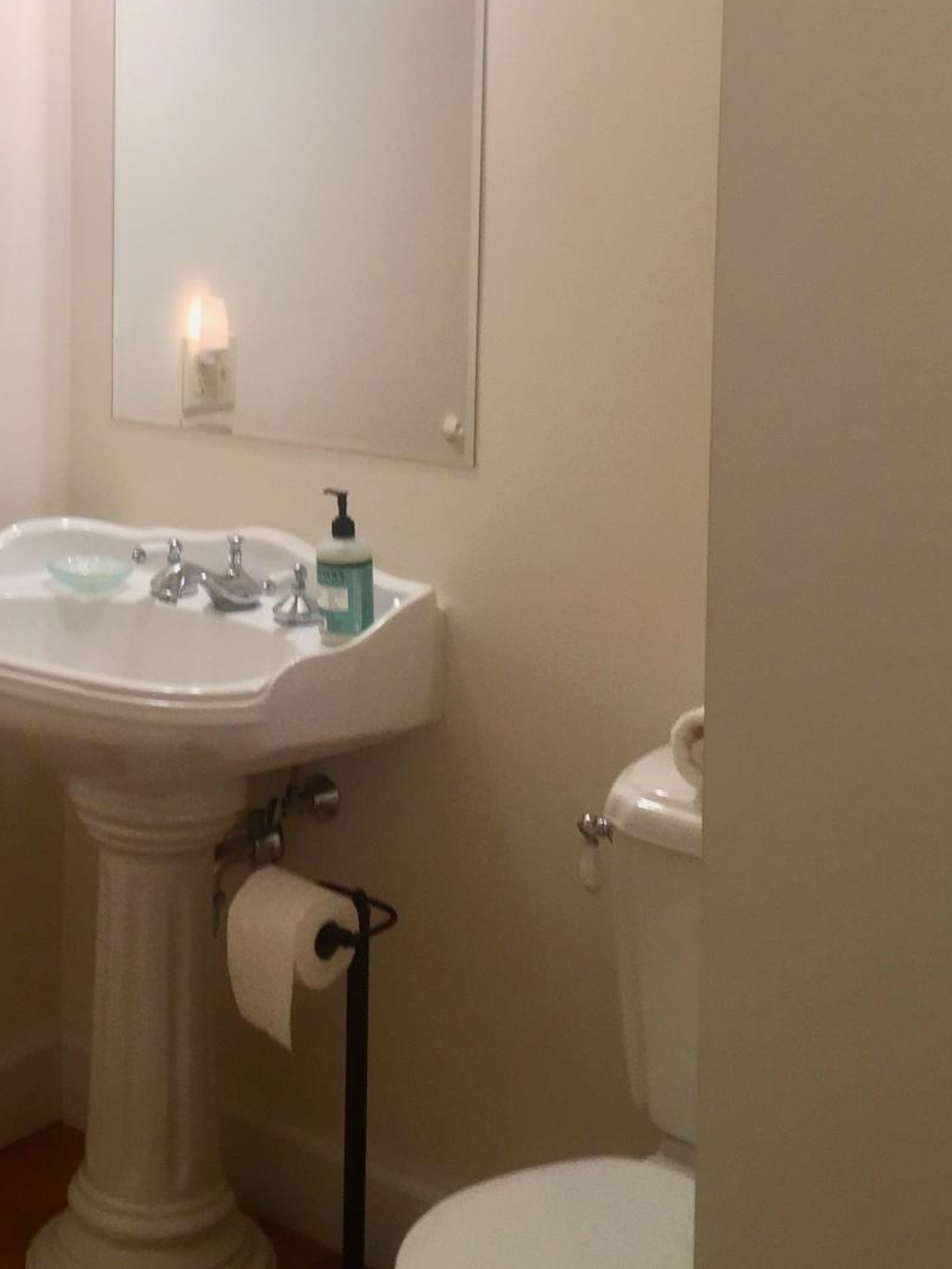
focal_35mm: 55
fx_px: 2017
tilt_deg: -3.4
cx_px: 146
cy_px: 364
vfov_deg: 34.4
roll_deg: +0.0
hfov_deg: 25.9
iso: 32
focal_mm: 4.15
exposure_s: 1/60
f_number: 2.2
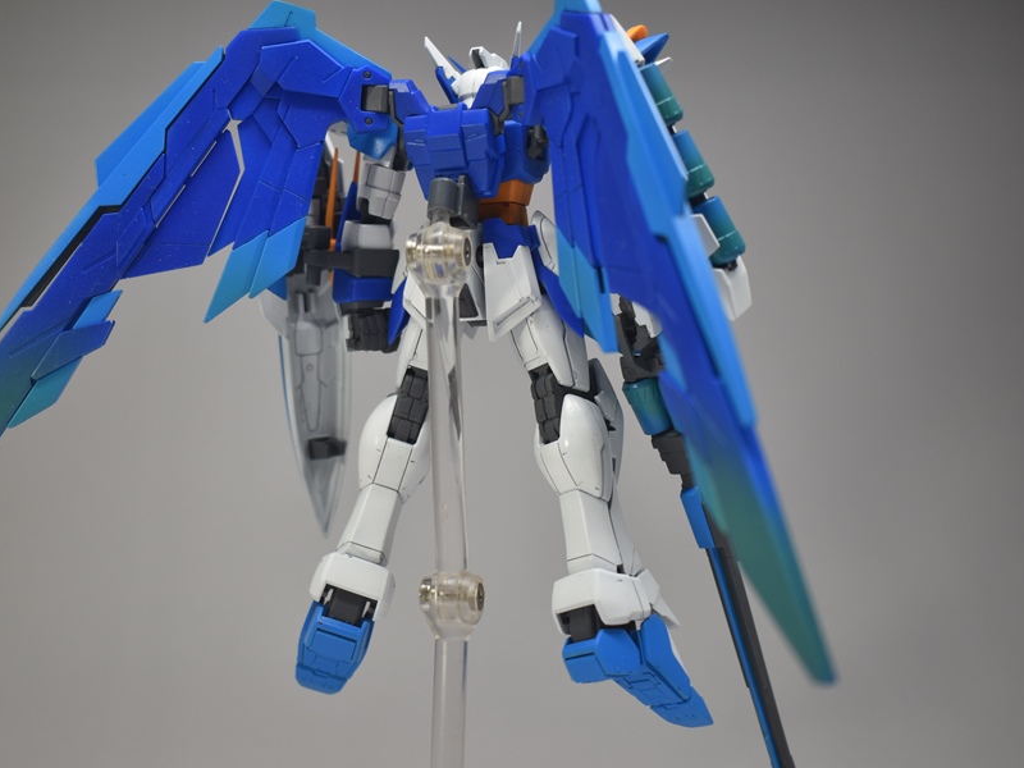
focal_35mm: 48
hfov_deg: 39.5
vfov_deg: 30.2
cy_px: 345
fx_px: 1420
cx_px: 428
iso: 110
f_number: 4
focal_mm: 26
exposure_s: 1/100
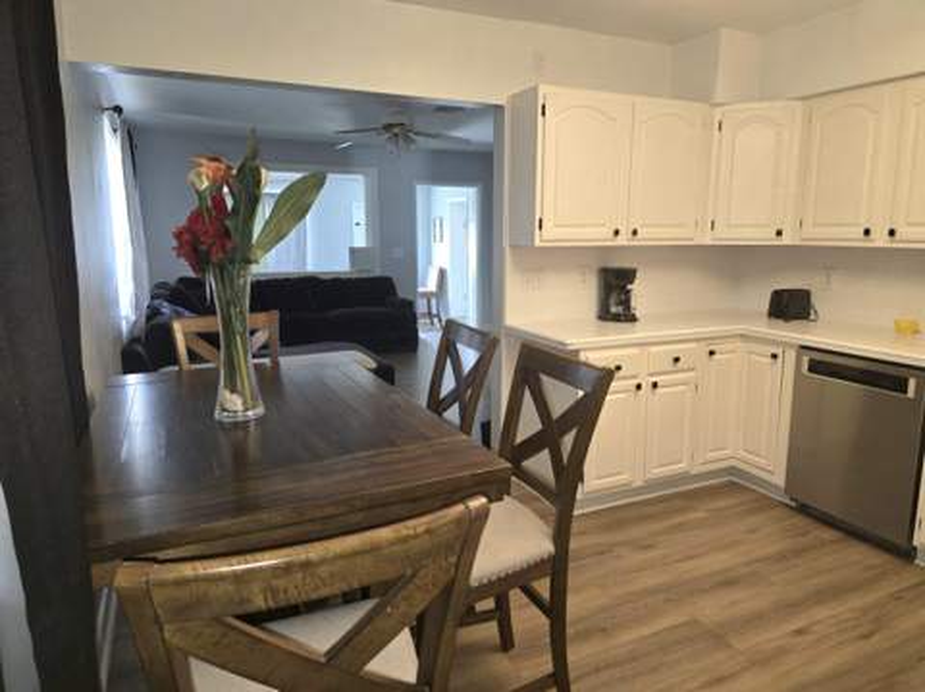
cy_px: 346
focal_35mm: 23
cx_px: 462
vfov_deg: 58.8
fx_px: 614
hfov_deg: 74.0
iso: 125
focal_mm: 6.3
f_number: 1.7
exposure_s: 1/24
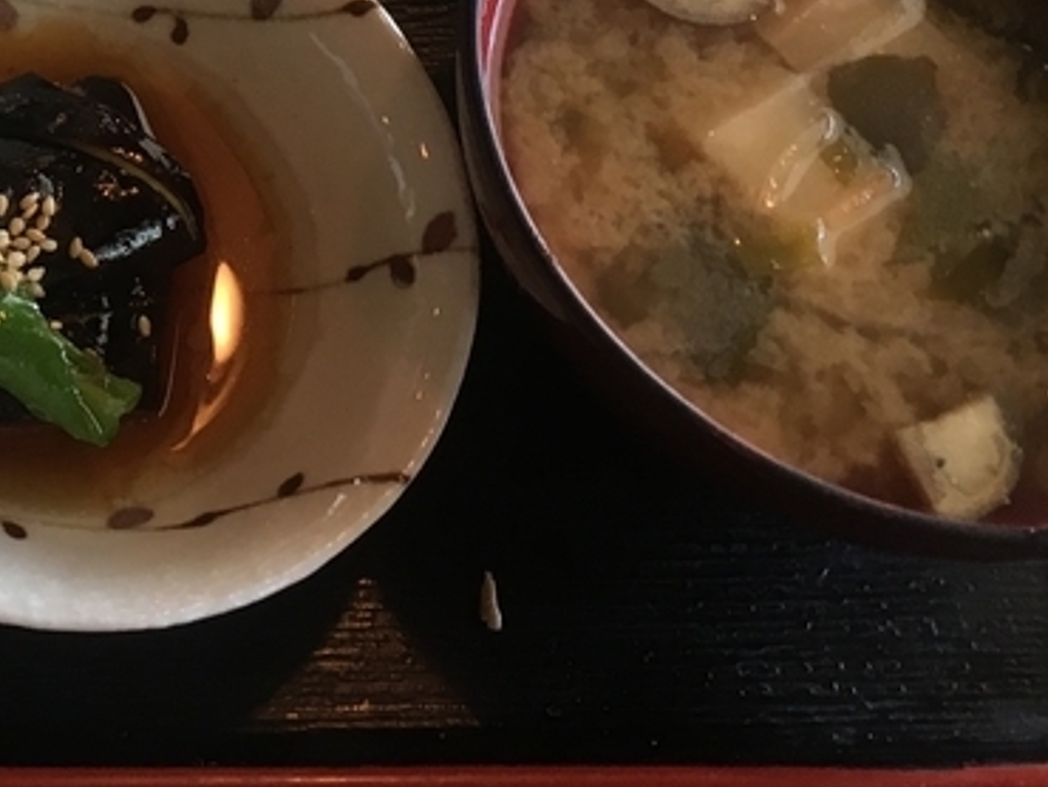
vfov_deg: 15.1
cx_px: -235
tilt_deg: -60.2
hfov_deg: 19.5
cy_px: -201
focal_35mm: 94
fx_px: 2848
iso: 50
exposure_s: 1/30
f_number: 2.2
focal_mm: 4.15
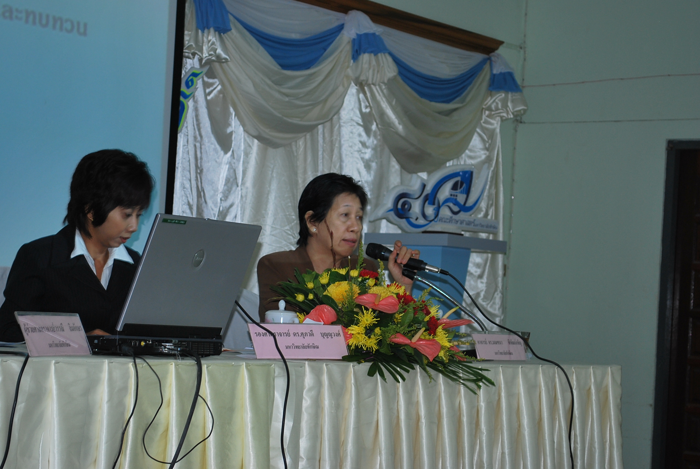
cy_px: 234
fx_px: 1606
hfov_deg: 24.6
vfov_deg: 16.6
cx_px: 350
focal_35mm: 82
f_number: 5.6
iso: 200
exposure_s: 1/15
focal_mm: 55
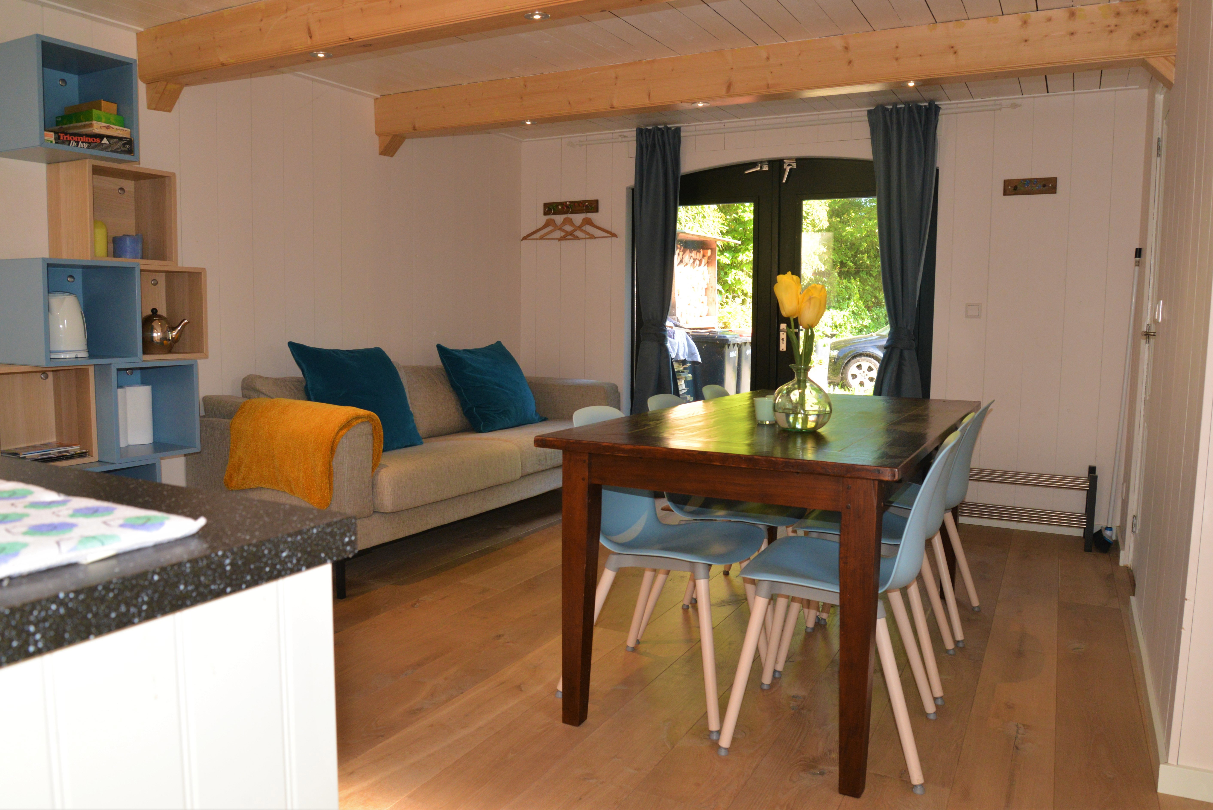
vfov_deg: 53.2
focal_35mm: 24
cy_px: 405
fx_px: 809
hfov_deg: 73.7
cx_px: 606
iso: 1600
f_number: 7.1
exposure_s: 1/200
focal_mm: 24
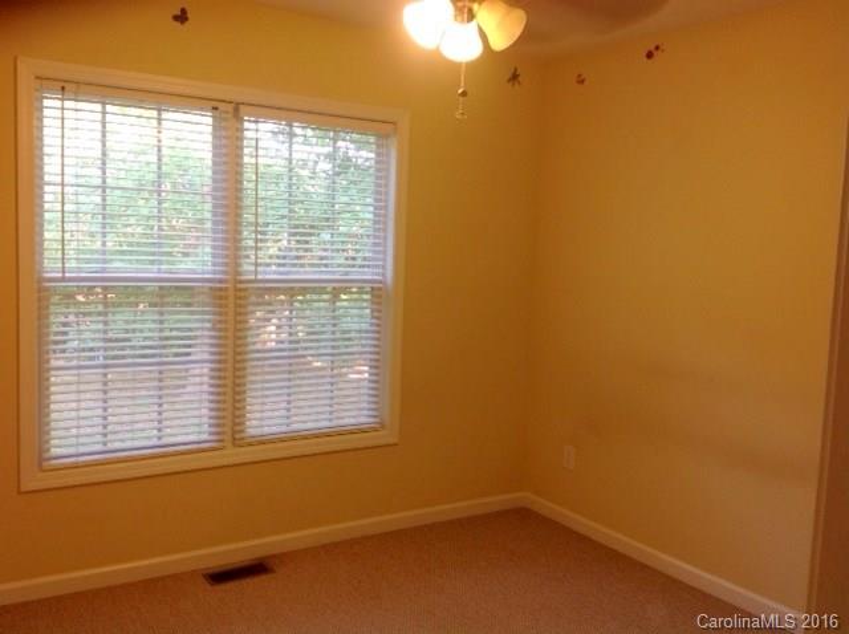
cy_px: 317
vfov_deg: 40.6
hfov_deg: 52.7
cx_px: 424
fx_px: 857
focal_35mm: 35
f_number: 2.4
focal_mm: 4.28
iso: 50
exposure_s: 1/17
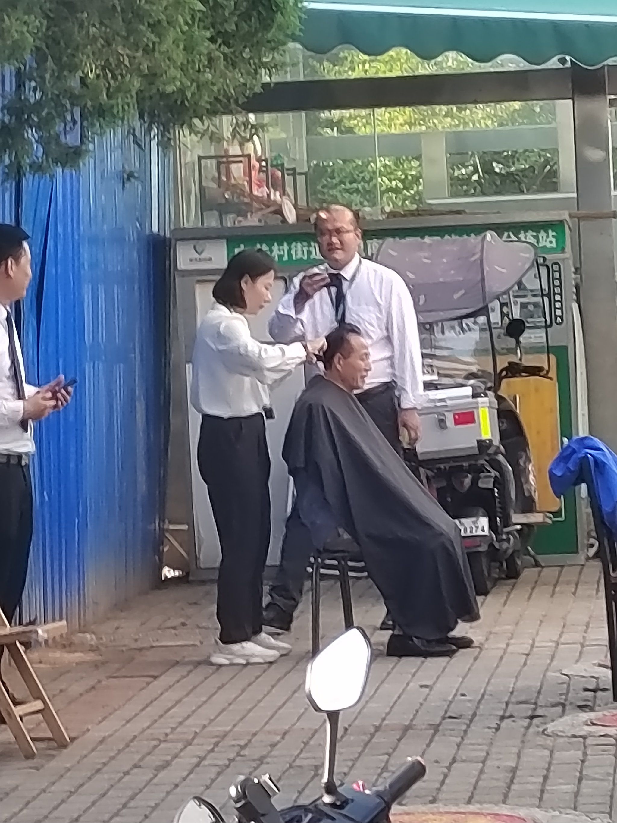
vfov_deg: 9.9
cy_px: 412
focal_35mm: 199
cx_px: 308
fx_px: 4730
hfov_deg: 7.5
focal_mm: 5.52
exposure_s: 1/667
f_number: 1.9
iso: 566
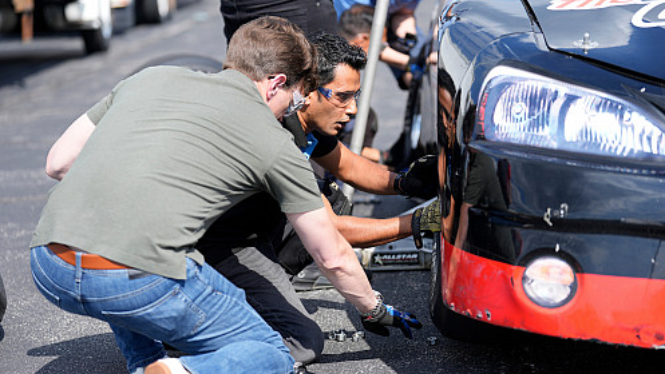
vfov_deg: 12.2
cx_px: 333
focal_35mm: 99
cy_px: 156
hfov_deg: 21.6
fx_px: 1746
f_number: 2.8
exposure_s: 1/1600
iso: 160
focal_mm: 94
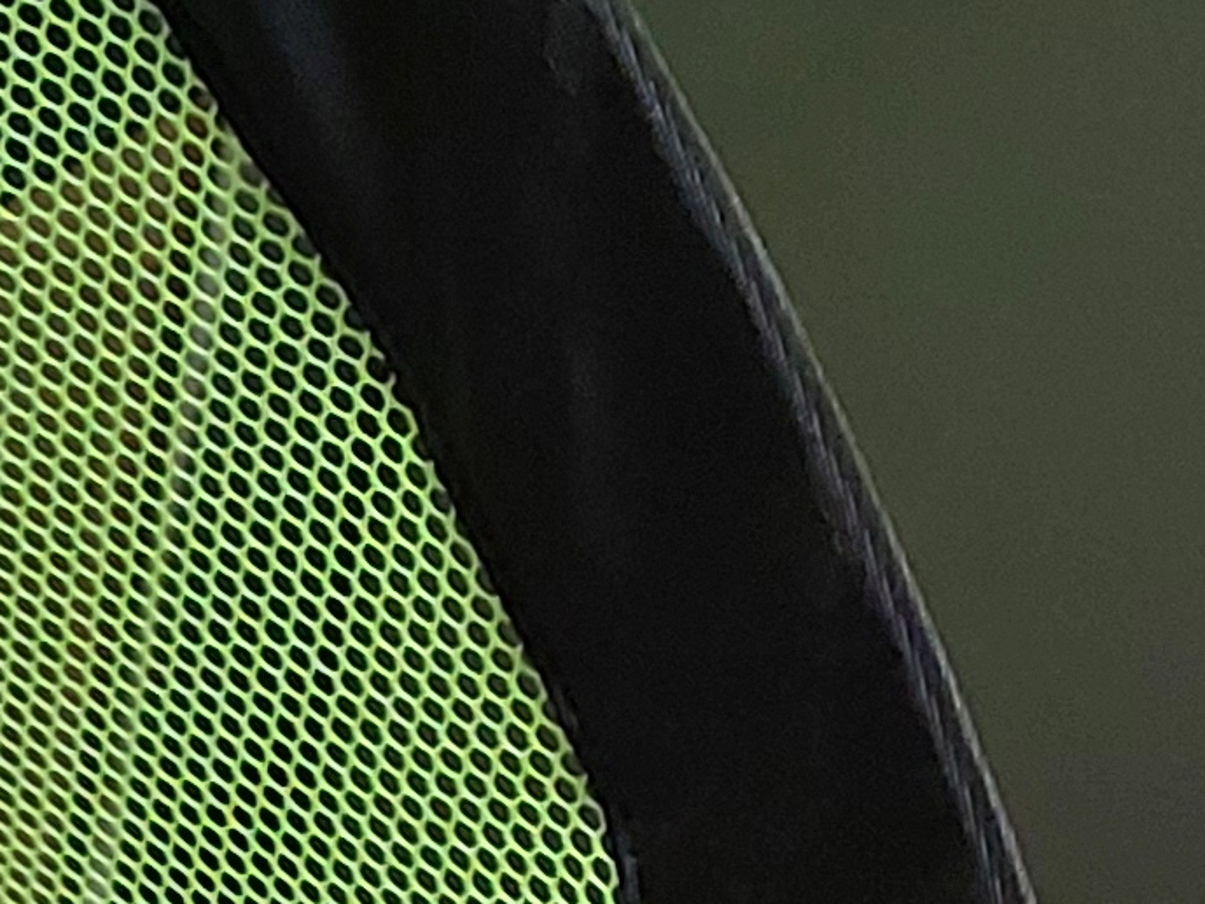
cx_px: -2482
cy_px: 652
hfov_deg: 9.5
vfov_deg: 9.2
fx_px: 5605
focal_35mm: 161
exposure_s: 1/33
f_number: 1.8
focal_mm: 5.23
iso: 320
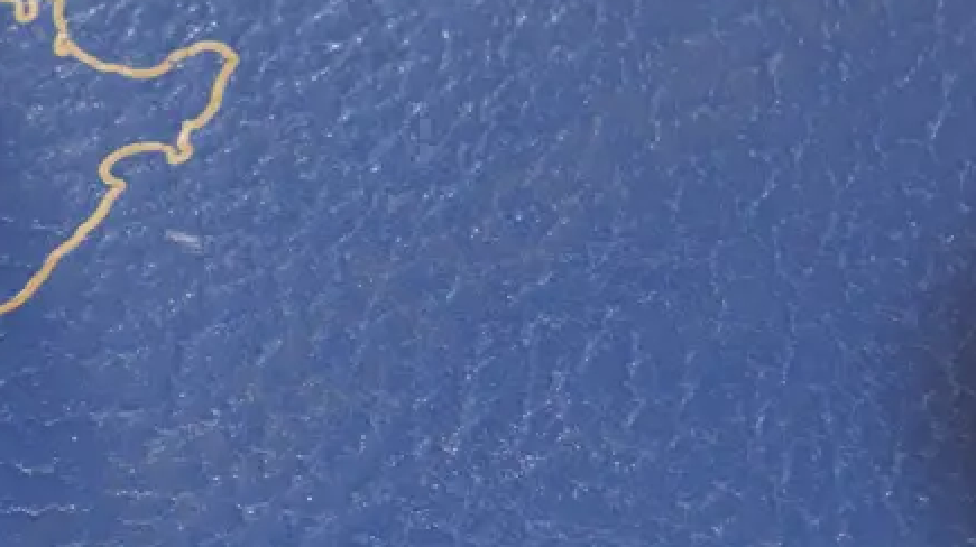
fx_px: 2922
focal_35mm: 113
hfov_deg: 18.8
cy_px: 416
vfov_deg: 10.7
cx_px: 258
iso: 1000
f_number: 4.7
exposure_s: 1/60
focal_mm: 22
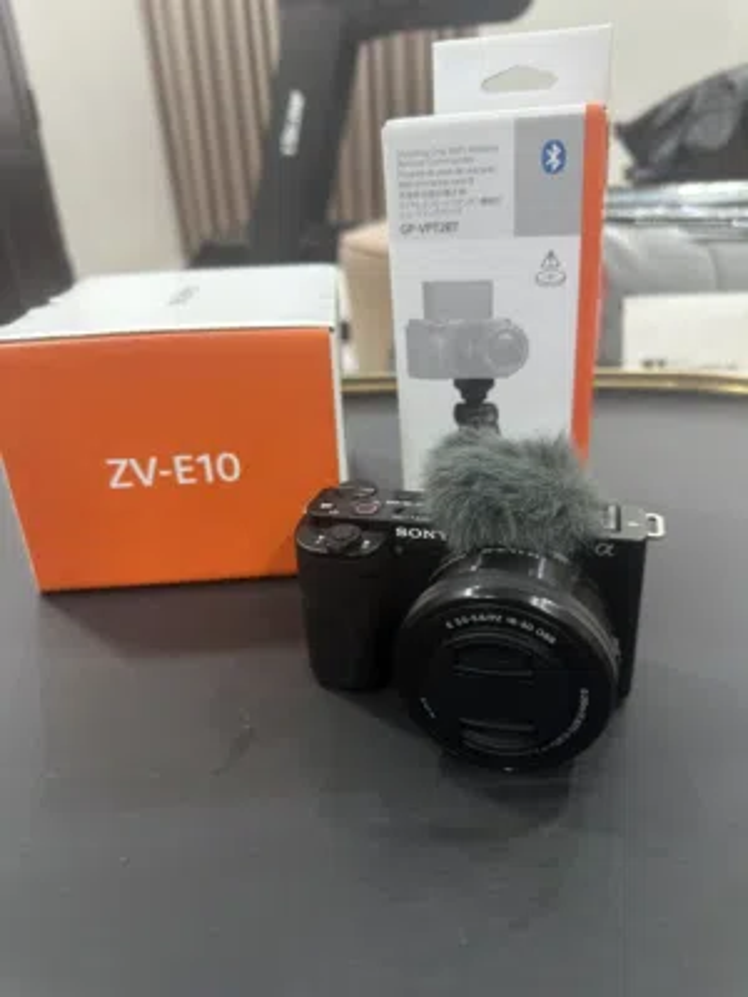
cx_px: 374
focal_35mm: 24
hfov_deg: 56.8
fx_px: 691
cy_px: 498
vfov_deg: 71.6
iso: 320
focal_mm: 6.86
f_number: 1.78
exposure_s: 1/50
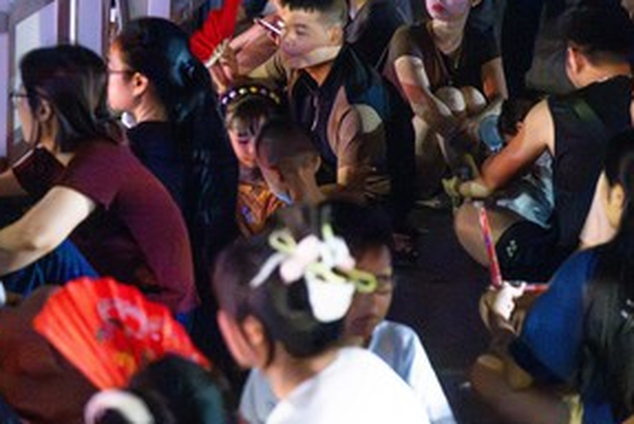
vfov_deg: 8.8
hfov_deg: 13.1
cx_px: 181
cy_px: 98
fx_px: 2750
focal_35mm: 156
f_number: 2.8
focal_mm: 70
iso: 25600
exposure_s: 1/125
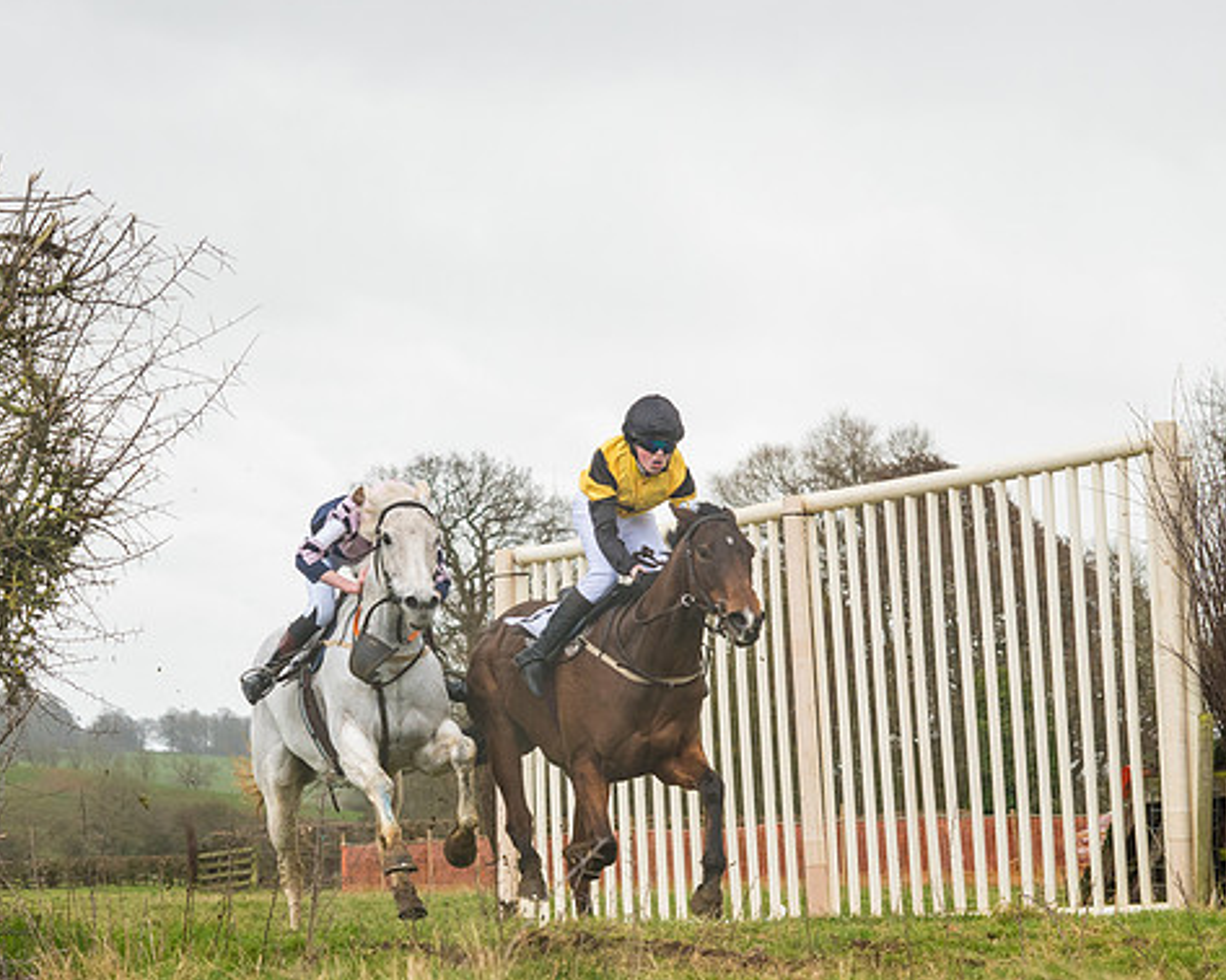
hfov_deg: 14.5
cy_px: 435
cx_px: 666
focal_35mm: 133
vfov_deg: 11.6
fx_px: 4824
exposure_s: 1/1000
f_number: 5
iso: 1000
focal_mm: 70
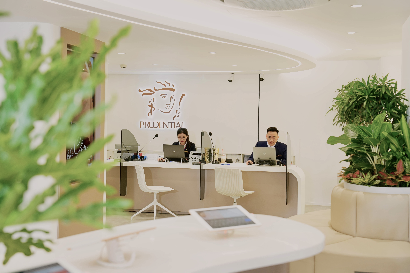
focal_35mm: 50
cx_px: 205
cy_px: 136
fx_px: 569
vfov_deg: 27.0
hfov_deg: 39.6
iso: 640
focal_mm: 50
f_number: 4
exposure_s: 1/100
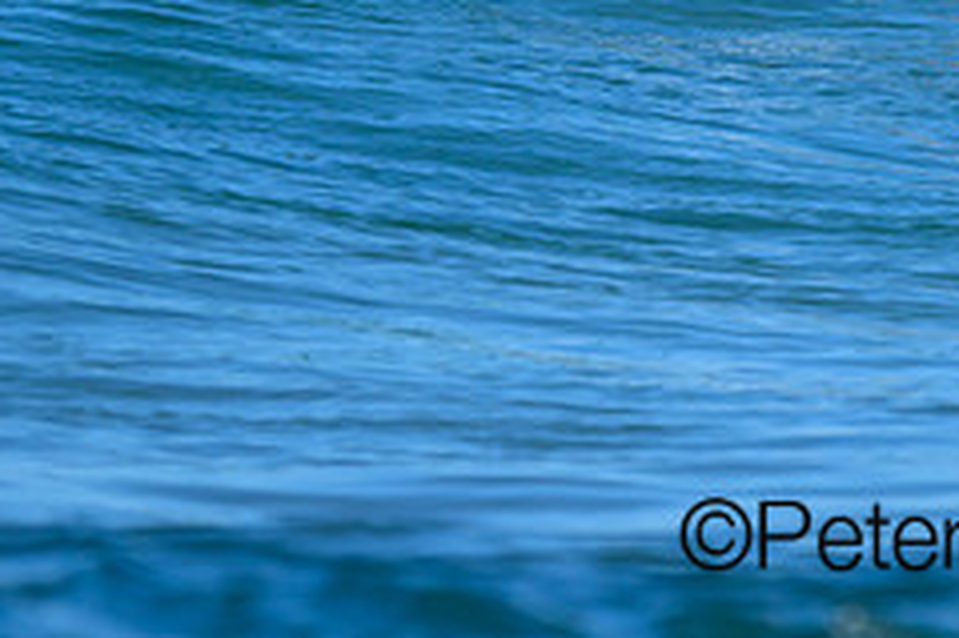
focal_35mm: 2676
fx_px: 71234
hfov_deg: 0.8
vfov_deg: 0.5
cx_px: 1263
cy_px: -252
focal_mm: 800
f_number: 6.3
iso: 360
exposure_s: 1/2000
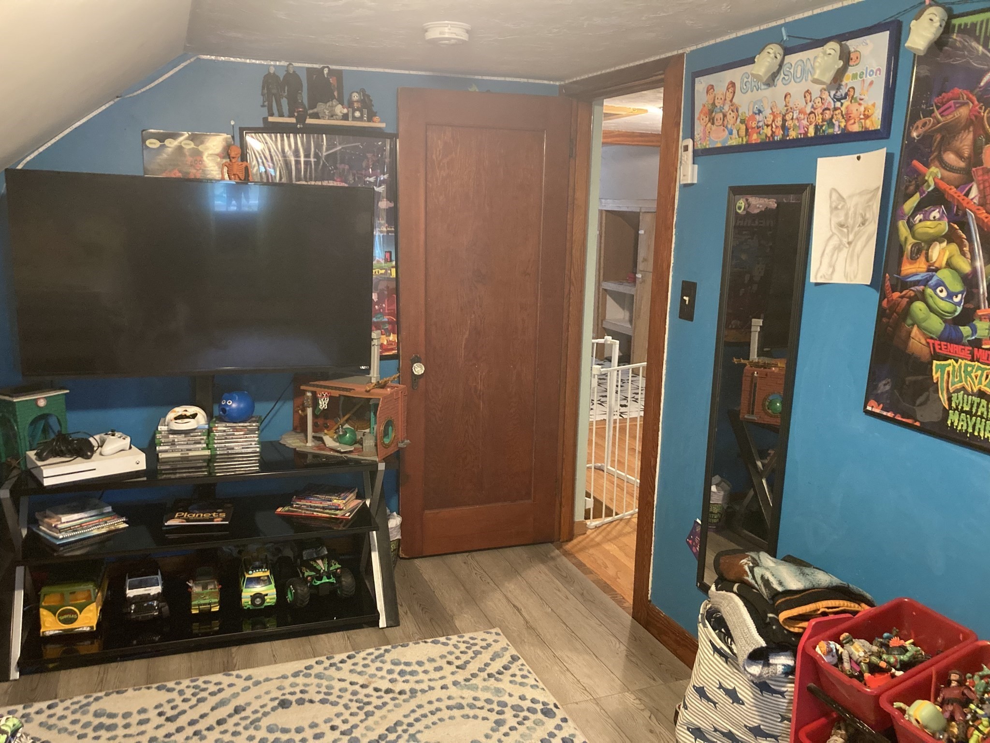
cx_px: 495
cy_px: 372
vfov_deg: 49.7
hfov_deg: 63.4
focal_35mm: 28
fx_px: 801
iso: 500
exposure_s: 1/30
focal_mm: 3.99
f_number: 1.8
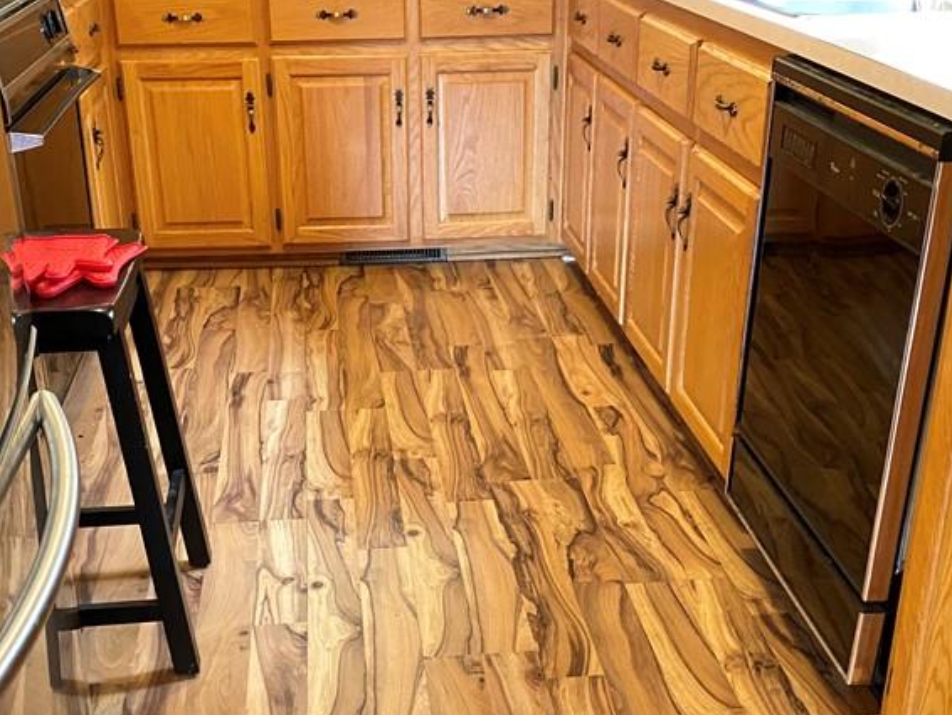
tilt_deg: -25.8
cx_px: 431
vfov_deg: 30.7
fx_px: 1293
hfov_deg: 40.4
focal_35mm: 47
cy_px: 478
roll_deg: +0.9
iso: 1000
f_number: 1.8
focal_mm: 4.25
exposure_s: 1/24
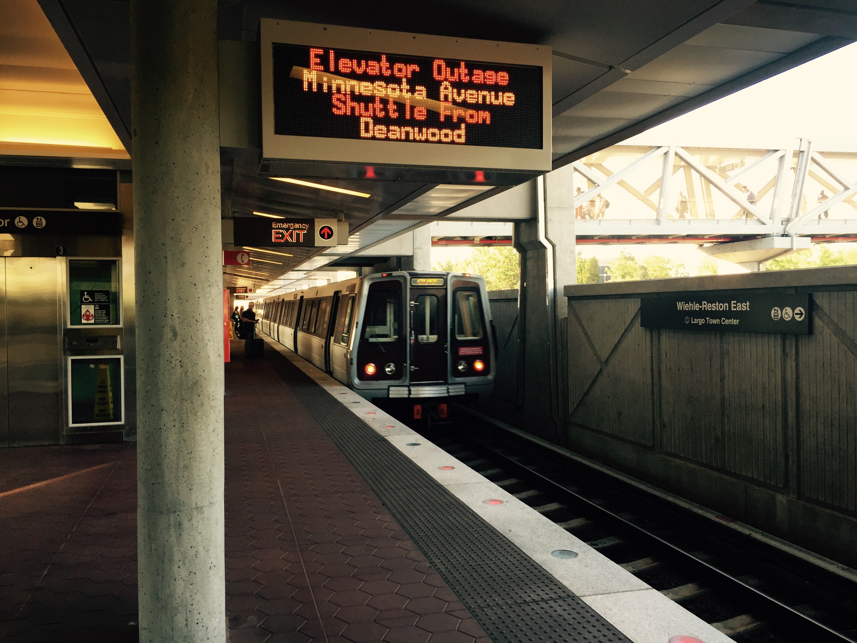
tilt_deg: -0.7
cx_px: 428
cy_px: 322
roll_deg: -1.5
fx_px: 718
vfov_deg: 48.2
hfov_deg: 61.7
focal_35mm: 29
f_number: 2.2
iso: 50
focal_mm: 4.15
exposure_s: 1/120
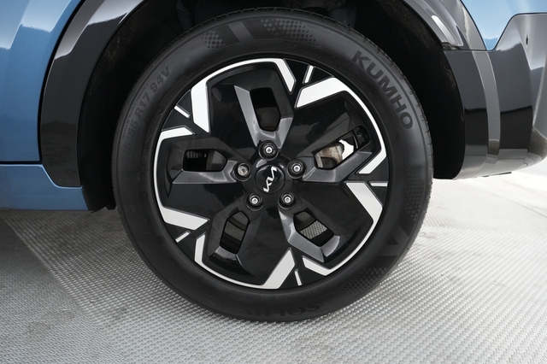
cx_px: 274
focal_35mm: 25
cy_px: 182
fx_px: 380
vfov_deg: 51.2
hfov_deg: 71.5
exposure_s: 1/125
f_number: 4
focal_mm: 25
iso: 5000
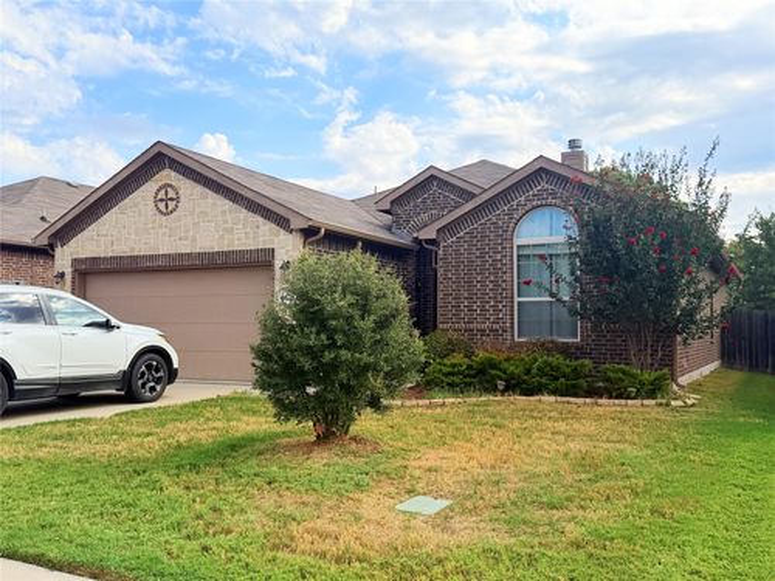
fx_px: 761
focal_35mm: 34
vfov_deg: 41.8
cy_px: 290
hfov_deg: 54.0
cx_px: 388
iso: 80
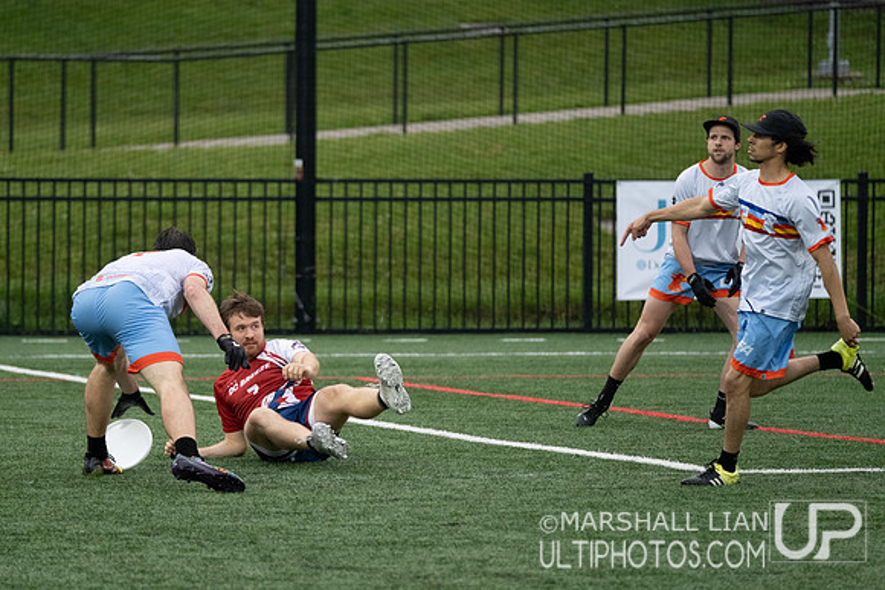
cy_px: 276
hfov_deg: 7.8
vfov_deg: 5.2
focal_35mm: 265
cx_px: 327
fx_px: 6507
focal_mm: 140
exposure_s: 1/1000
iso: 1000
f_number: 2.8
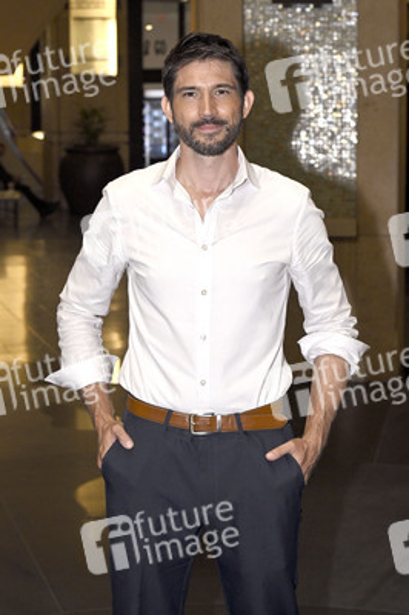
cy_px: 308
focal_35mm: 61
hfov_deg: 22.2
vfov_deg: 32.9
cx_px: 204
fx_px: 1041
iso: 1600
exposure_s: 1/320
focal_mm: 61
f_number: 5.6
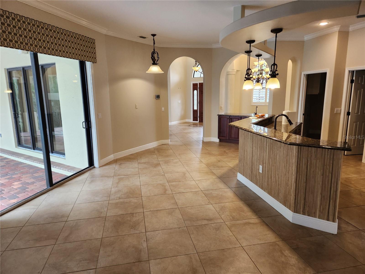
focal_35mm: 23
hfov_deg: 73.9
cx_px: 182
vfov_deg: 58.9
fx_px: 243
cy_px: 137
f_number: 1.8
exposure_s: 1/180
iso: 200
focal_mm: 5.4
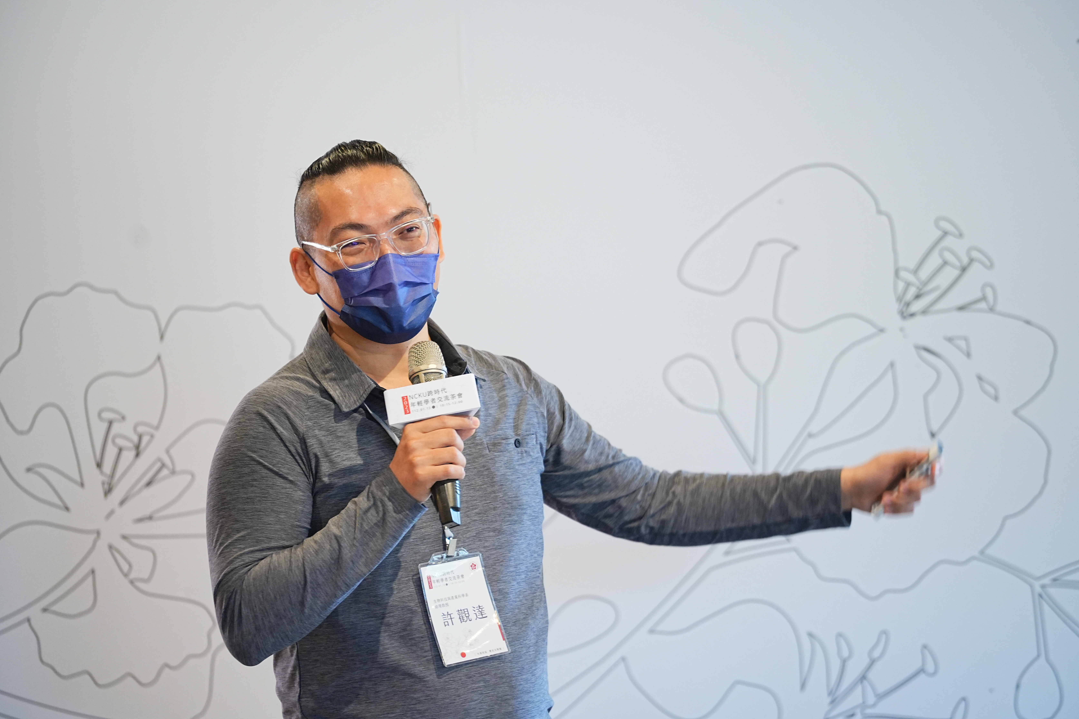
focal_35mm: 206
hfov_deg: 10.0
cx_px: 559
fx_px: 6174
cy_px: 365
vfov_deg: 6.7
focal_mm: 197
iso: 2500
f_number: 4
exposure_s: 1/100
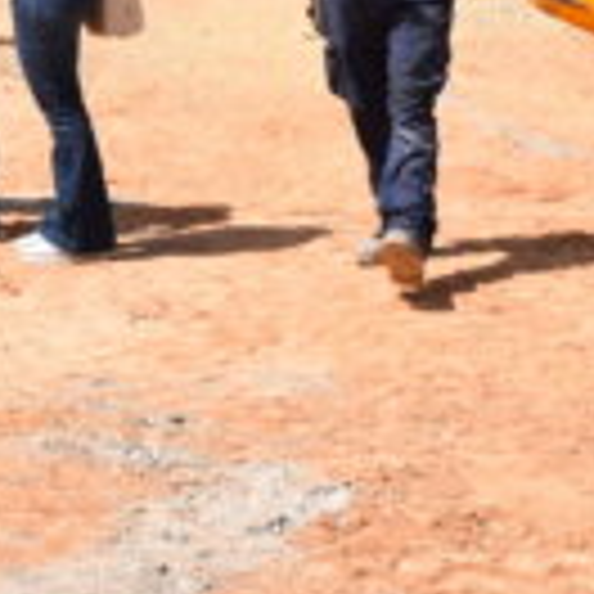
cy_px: 4
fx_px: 2856
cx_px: -270
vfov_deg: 11.8
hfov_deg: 11.4
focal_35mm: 147
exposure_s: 1/400
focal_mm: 23
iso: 200
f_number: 10
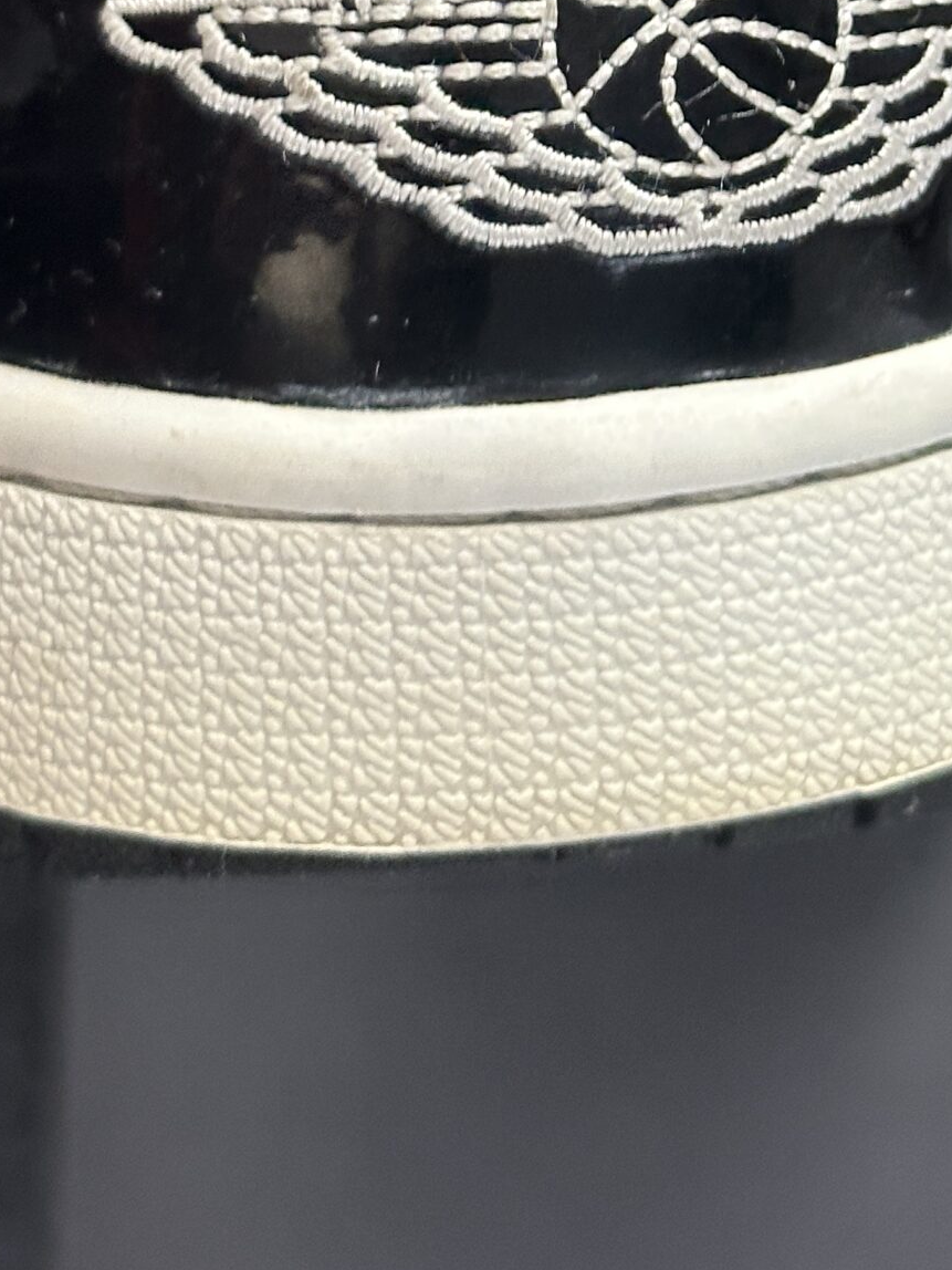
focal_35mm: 107
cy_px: -48
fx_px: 3924
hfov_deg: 13.8
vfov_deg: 17.9
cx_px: 537
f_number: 1.78
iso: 320
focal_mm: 6.86
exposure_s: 1/33
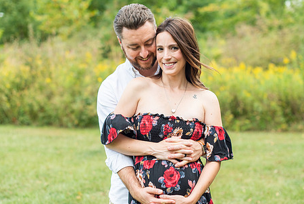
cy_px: 109
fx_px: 558
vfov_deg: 20.7
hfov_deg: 30.5
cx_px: 143
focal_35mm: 66
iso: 320
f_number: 2.5
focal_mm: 50
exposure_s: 1/1250
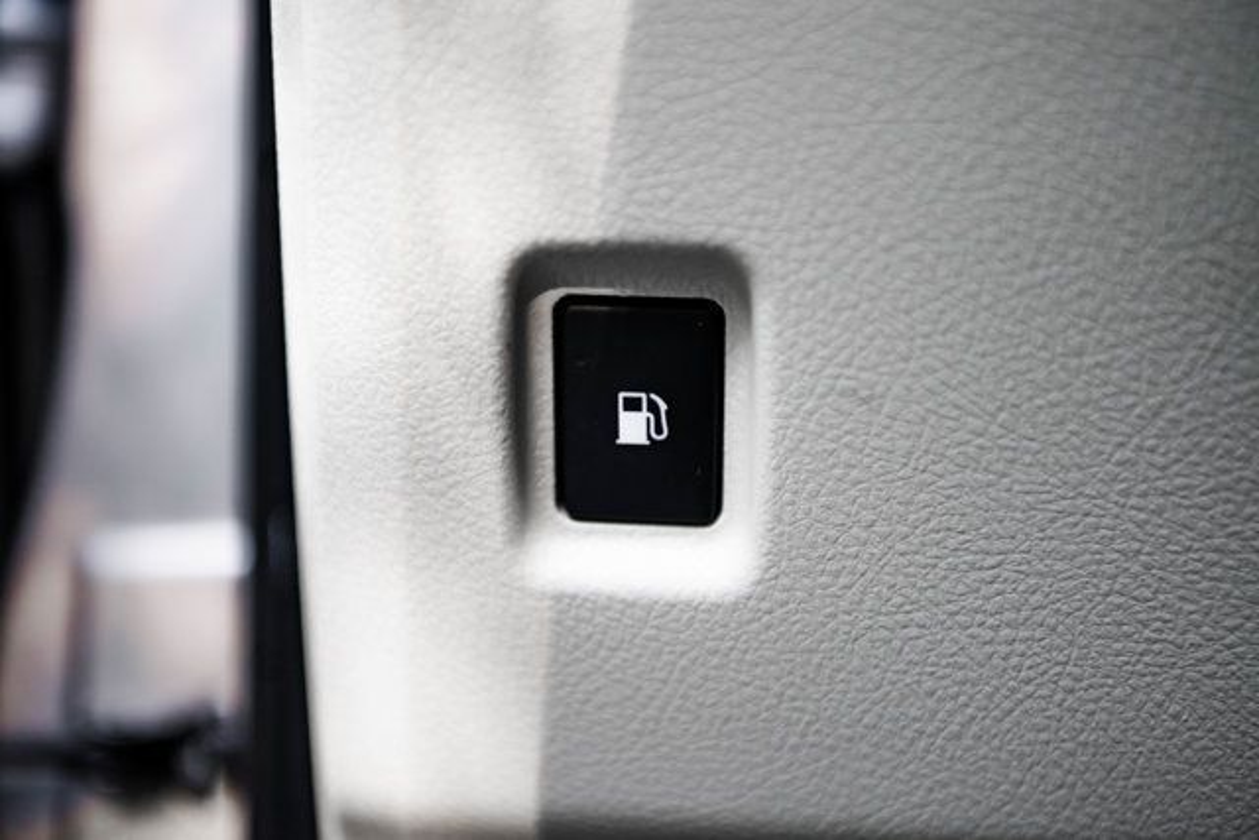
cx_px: 630
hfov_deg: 33.4
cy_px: 420
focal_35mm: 60
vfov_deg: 22.6
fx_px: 2099
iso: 800
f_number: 2.8
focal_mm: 60
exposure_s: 1/200
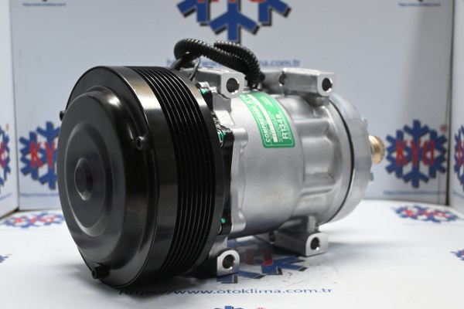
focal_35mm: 46
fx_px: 590
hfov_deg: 43.0
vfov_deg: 29.4
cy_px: 154
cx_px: 232
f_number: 4.8
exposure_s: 1/50
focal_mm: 30.5
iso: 900
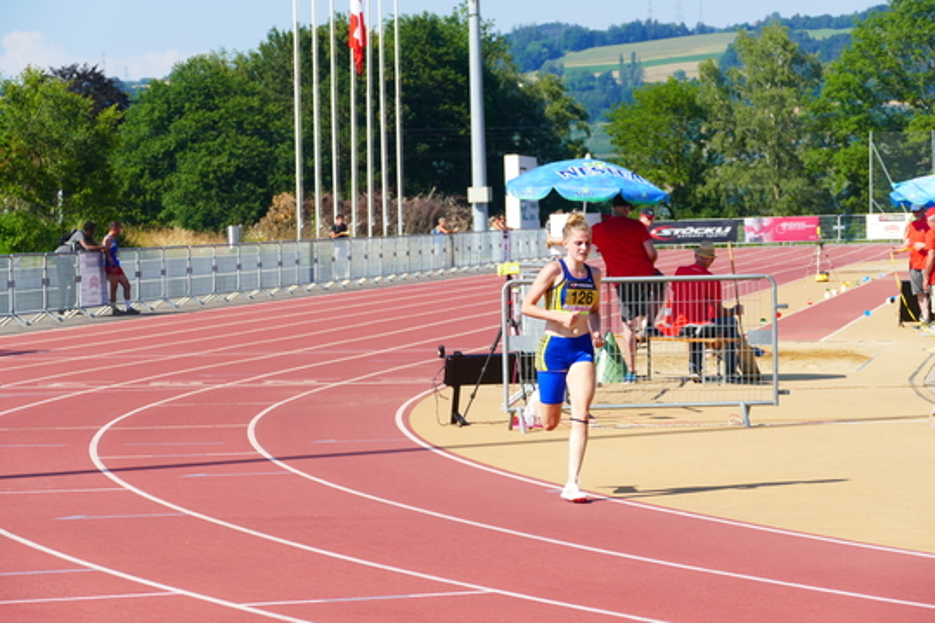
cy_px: 312
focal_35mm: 154
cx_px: 468
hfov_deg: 13.3
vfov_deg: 8.9
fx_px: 3999
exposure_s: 1/800
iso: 125
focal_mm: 56.08
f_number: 3.9
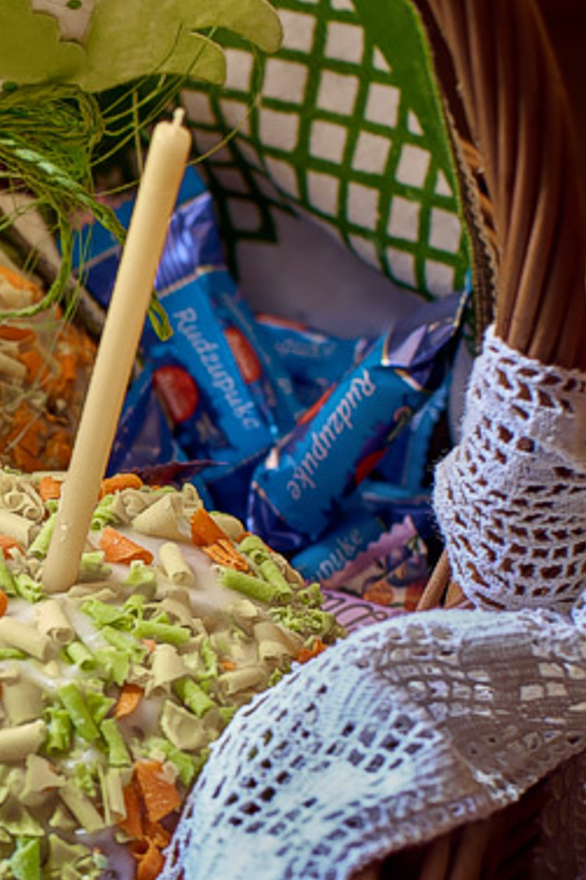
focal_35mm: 137
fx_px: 3348
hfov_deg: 9.7
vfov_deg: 14.9
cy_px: 691
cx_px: -344
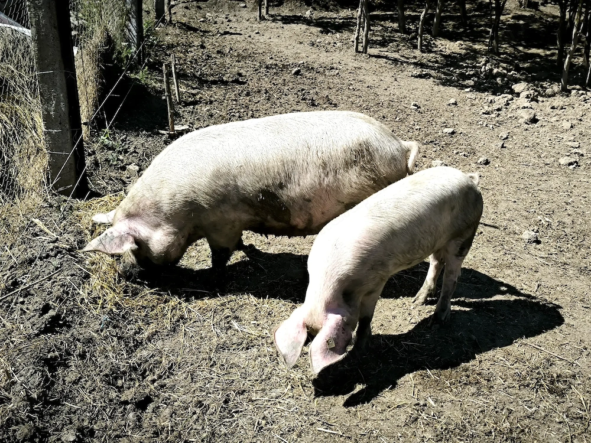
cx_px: 296
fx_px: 598
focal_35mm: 35
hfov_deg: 52.6
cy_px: 222
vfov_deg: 40.7
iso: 50
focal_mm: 6.92
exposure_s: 1/1156
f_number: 1.9
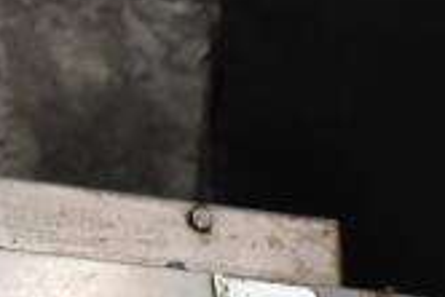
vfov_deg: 10.4
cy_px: 459
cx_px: -27
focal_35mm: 127
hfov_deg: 15.8
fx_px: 1569
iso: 1600
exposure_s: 1/200
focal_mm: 23
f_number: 7.1
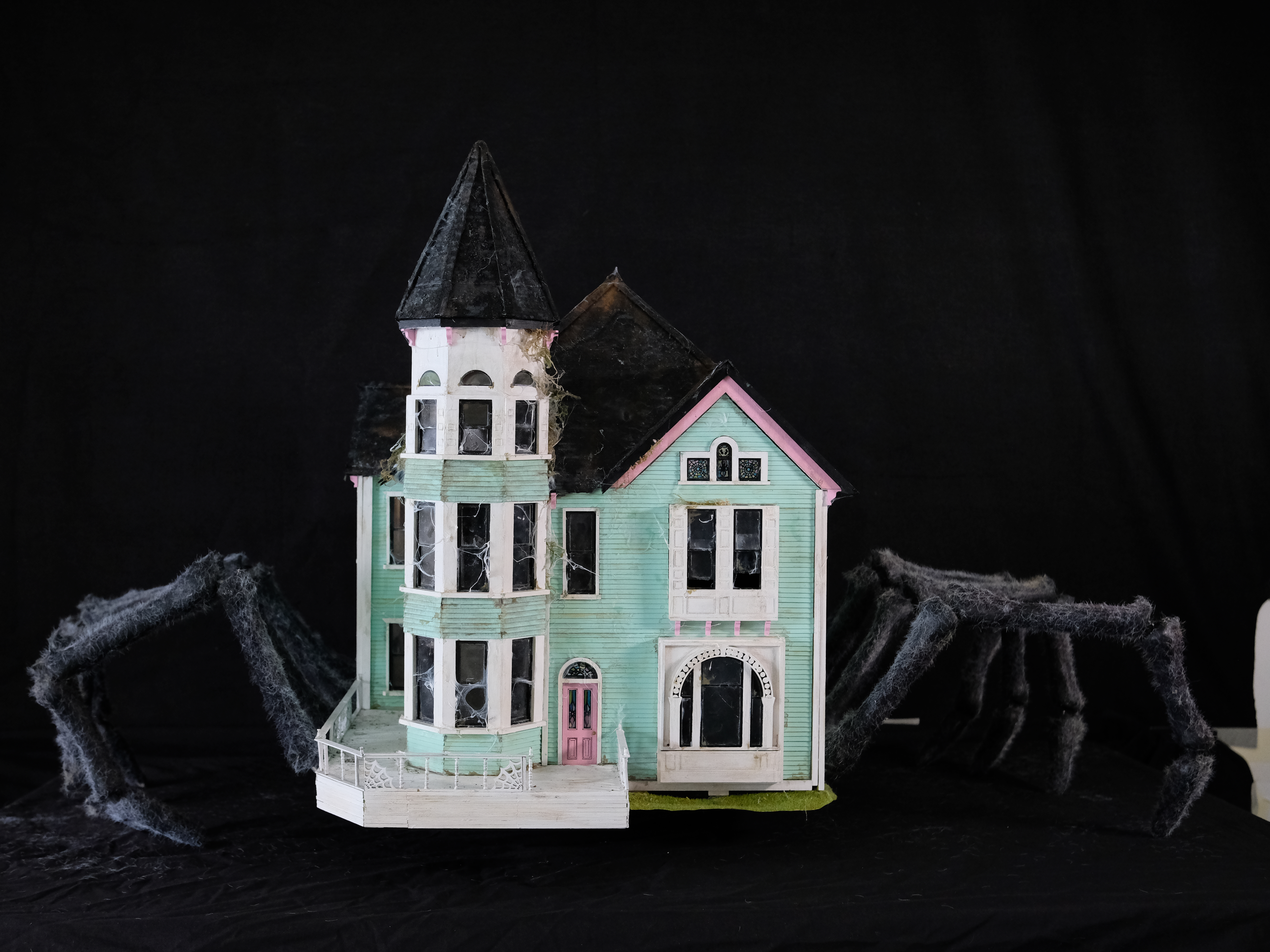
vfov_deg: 37.7
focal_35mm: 38
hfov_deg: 48.9
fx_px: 1394
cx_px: 594
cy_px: 477
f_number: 3.6
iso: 2500
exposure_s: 1/250
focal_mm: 23
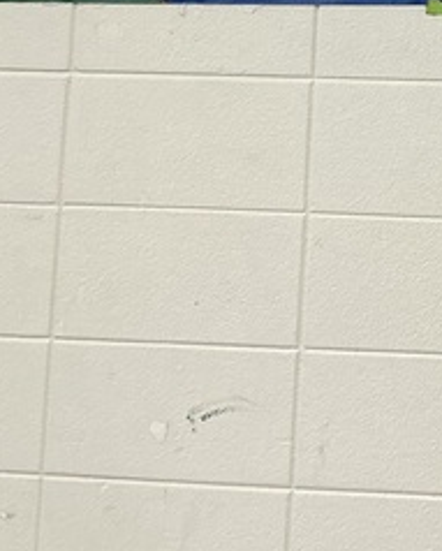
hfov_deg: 12.2
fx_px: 1779
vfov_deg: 15.9
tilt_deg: +5.8
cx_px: 935
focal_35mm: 109
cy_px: -319
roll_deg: -0.7
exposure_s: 1/120
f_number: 1.5
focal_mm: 5.7
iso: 100
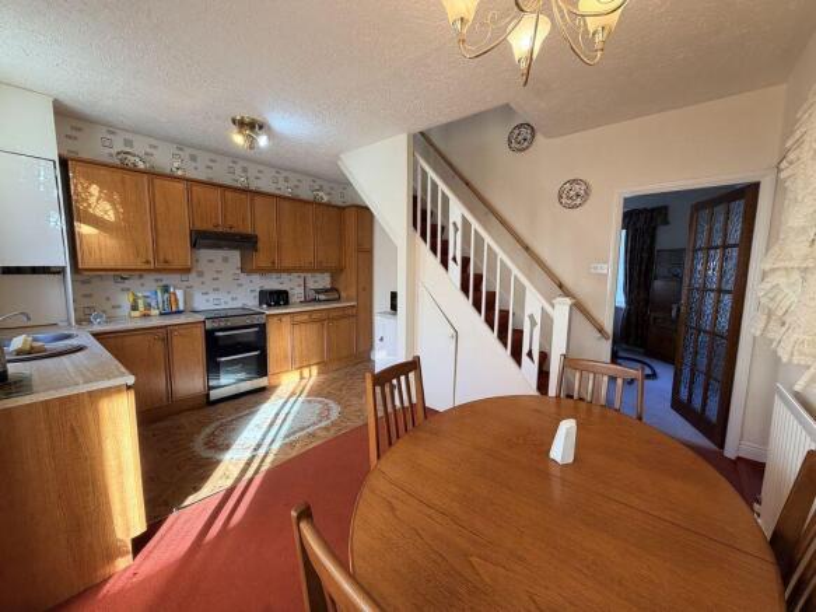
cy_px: 306
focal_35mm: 14
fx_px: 330
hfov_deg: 102.1
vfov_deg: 85.7
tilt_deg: -7.7
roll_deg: -0.4
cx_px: 408
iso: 125
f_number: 2.2
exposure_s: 1/100
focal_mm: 2.22
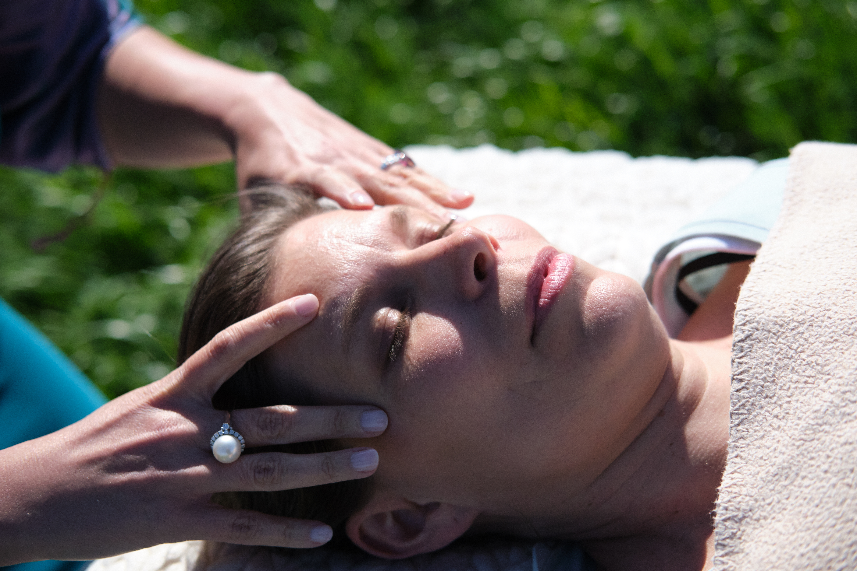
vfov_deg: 25.5
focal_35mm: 53
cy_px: 286
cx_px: 428
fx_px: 1262
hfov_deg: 37.5
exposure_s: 1/32000
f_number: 2.8
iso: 2000
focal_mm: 35
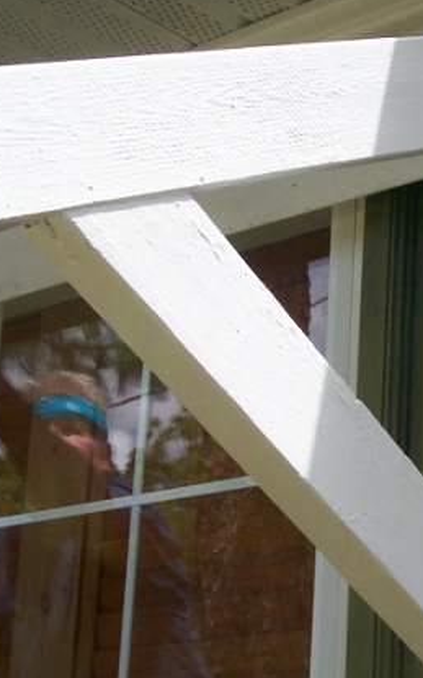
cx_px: 374
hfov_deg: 14.1
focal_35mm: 92
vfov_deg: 22.6
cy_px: 381
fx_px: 1699
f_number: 4.5
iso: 100
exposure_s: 1/432
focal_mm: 5.9
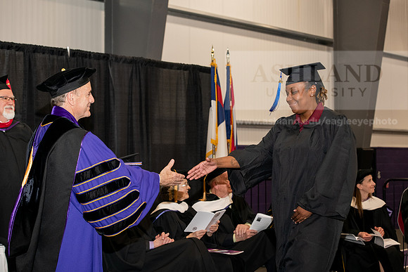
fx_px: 793
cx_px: 204
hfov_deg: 28.8
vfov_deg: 19.5
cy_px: 136
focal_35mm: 70
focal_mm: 70
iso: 2000
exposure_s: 1/200
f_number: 5.6
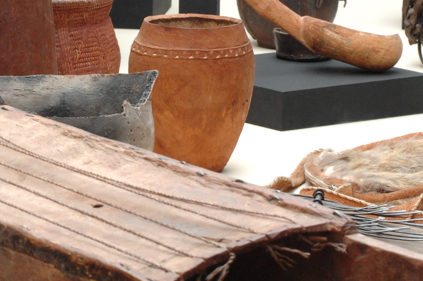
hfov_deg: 7.8
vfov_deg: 5.2
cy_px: 30
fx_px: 3110
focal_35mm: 265
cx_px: 28
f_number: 7.1
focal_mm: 50
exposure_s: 1/10
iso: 320
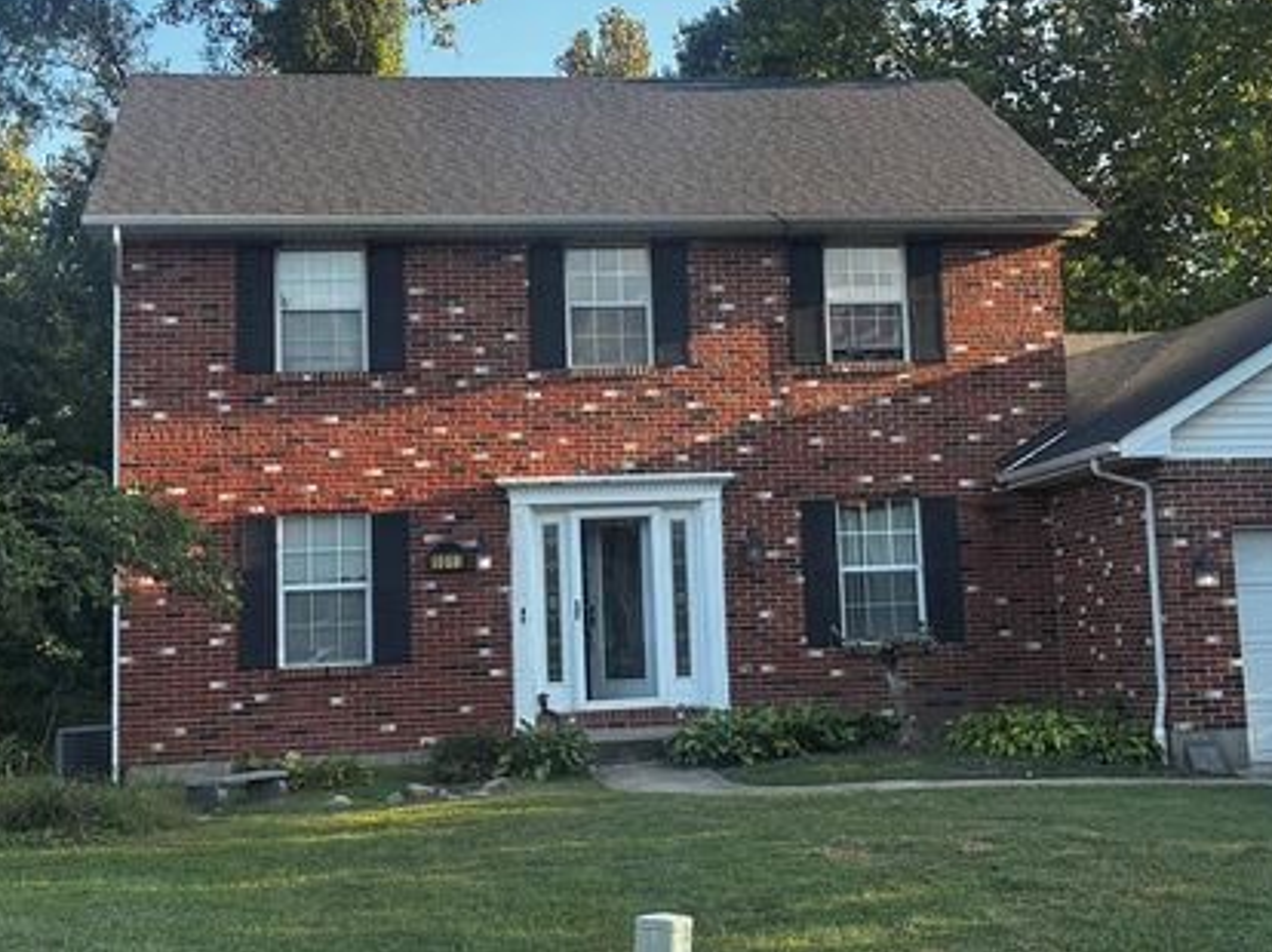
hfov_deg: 33.2
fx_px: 2130
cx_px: 704
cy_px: 382
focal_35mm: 58
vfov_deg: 25.2
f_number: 1.78
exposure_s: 1/598
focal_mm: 6.76
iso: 64
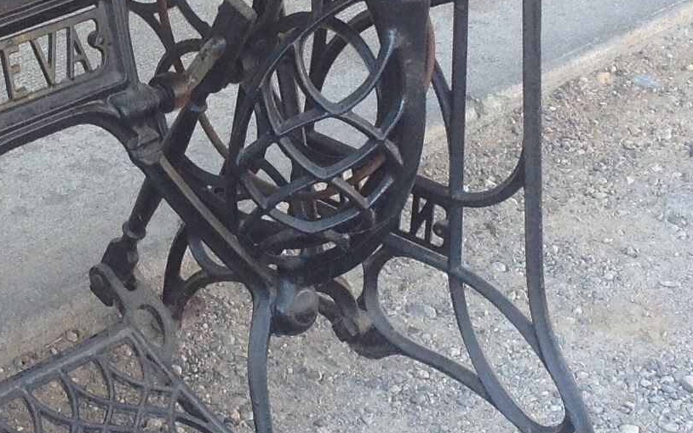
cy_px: 146
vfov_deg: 11.1
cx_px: 76
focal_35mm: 118
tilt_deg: -24.4
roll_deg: +0.4
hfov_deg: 17.4
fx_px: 2229
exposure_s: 1/120
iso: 80
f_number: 2.4
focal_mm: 4.28
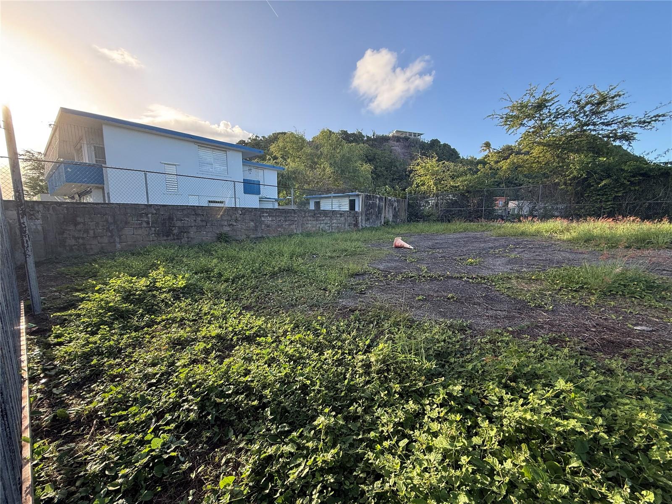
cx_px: 336
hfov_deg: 102.1
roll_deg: +1.1
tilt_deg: -6.8
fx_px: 272
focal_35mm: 14
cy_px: 252
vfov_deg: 85.7
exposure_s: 1/395
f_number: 2.2
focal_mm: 2.22
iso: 64
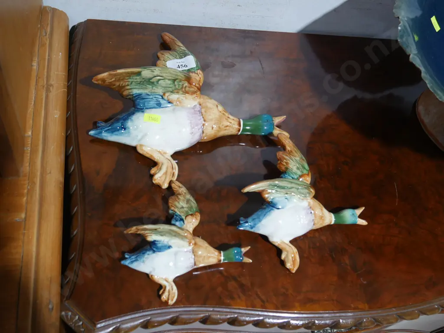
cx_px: 222
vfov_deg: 39.7
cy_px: 166
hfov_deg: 51.4
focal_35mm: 36
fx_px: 462
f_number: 4
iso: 500
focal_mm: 18
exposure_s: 1/60
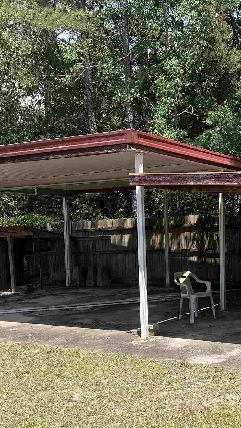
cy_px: 278
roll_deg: +2.1
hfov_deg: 23.4
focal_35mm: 51
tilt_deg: -5.4
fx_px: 579
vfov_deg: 40.2
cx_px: 156
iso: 80
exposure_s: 1/2445
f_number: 1.78
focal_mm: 6.76
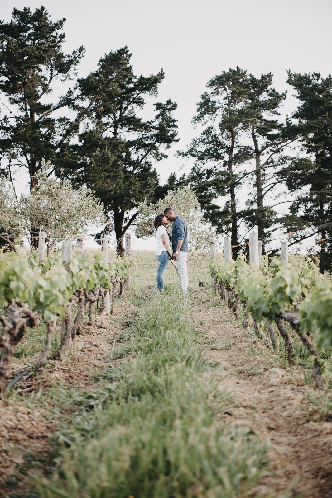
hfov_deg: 19.4
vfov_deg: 28.9
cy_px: 249
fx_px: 969
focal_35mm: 70
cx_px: 166
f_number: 2.8
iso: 200
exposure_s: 1/200
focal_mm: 70
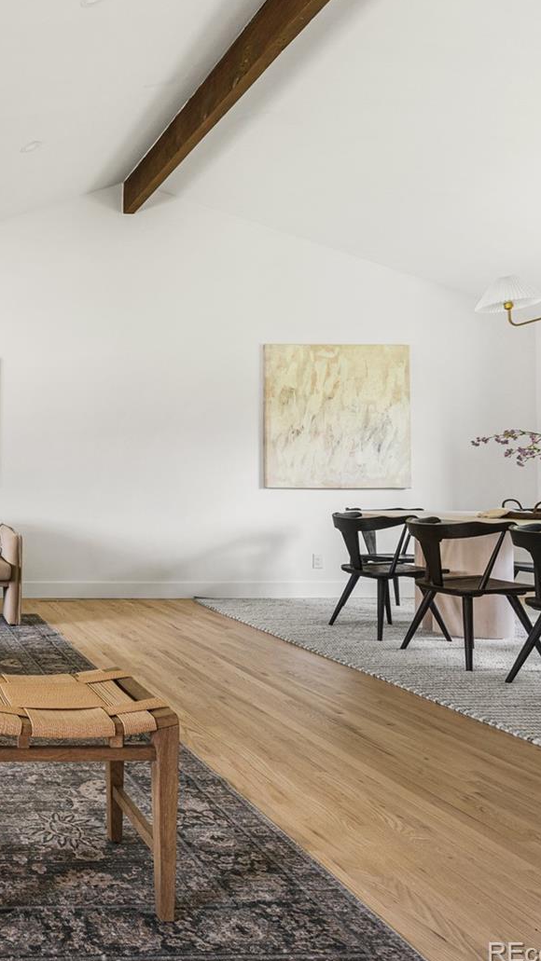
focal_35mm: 27
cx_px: -107
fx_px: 684
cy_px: 476
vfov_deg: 70.2
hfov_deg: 34.6
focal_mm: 16.5
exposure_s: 1/10
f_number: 8
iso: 500
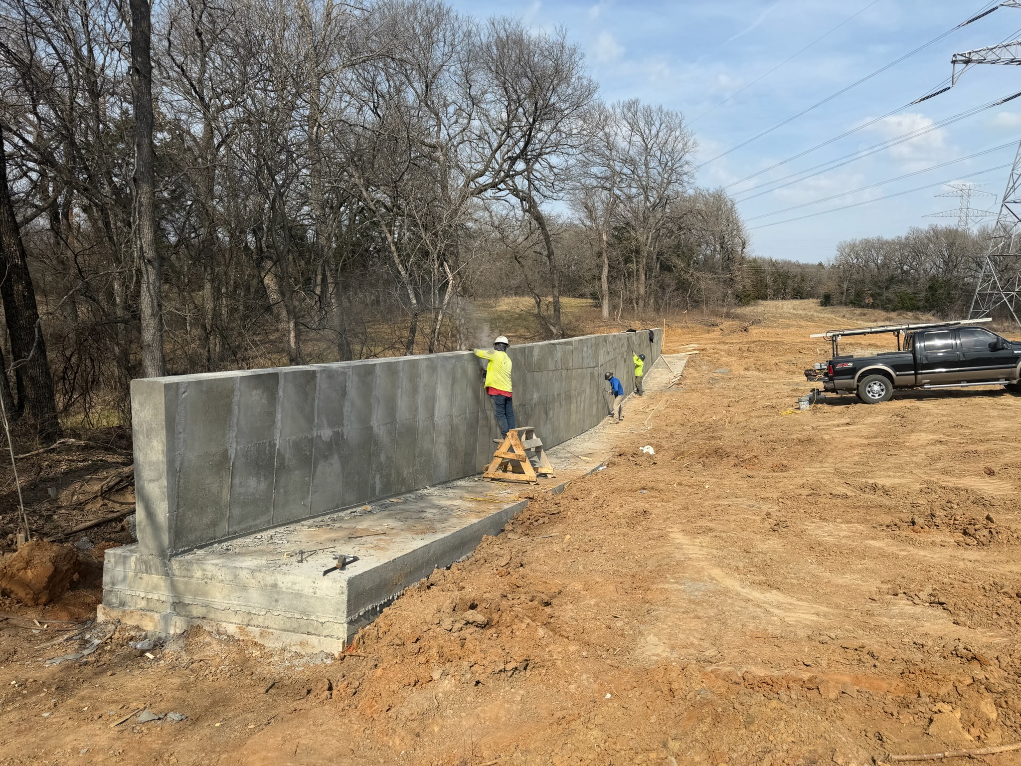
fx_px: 708
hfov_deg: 71.6
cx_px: 510
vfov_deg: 56.8
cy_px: 383
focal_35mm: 24
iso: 80
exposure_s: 1/5714
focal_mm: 6.76
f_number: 1.78
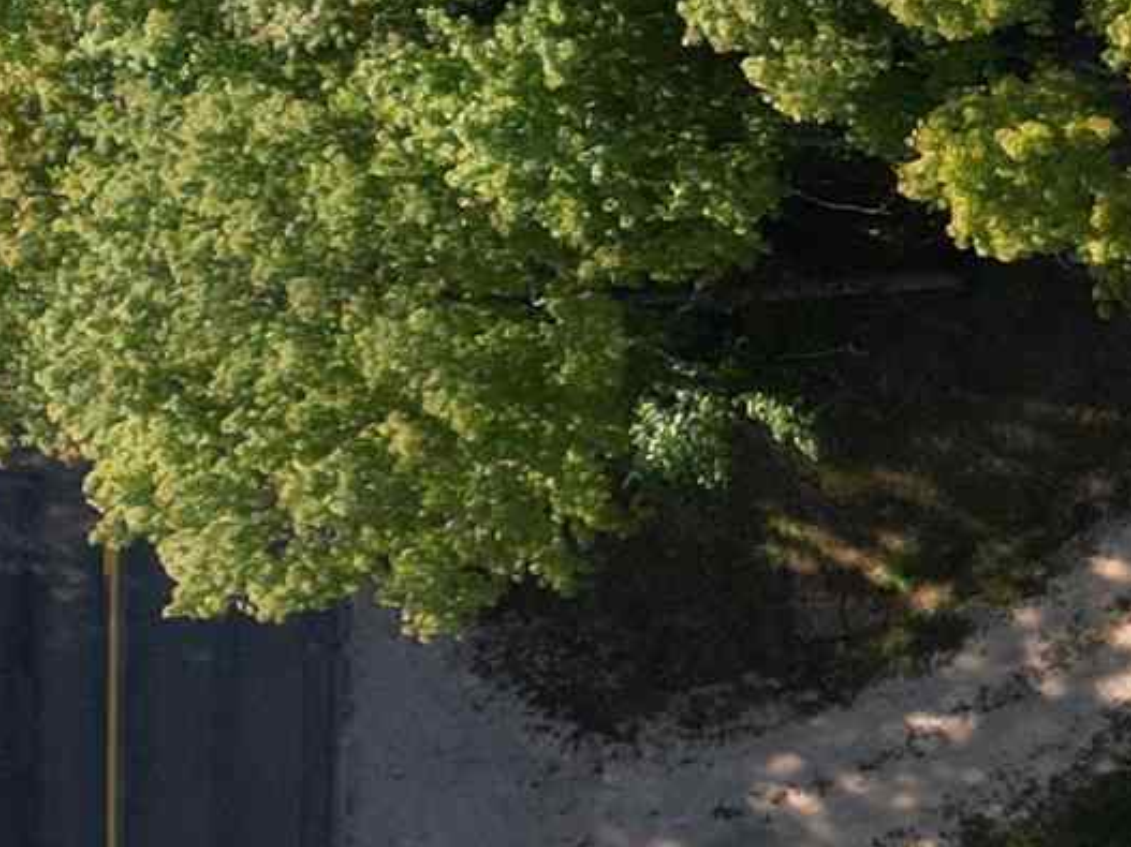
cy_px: 232
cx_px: 2620
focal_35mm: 140
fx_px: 4573
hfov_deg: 11.8
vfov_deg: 10.6
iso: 100
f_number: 1.7
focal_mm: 6.72
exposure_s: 1/50
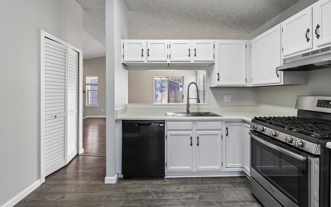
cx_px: 167
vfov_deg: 71.1
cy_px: 93
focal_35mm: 16
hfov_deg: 97.8
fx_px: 144
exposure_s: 1/40
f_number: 9
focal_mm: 10
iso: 640
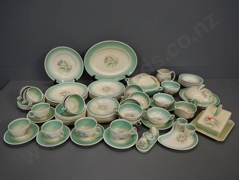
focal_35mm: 26
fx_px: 180
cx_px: 120
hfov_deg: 67.3
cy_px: 90
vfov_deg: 53.1
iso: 1600
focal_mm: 13
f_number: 5.6
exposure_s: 1/125
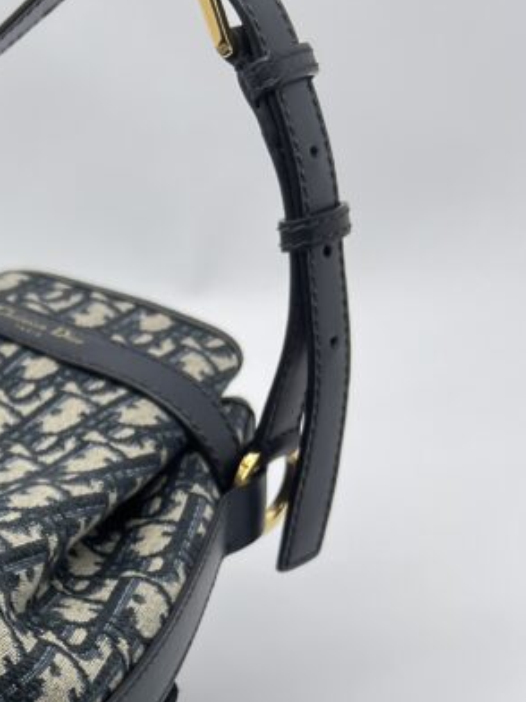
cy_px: 765
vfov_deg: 26.4
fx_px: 1378
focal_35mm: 68
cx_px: -154
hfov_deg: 19.9
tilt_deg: -38.5
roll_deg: +11.7
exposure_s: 1/100
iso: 40
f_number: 1.5
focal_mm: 5.7
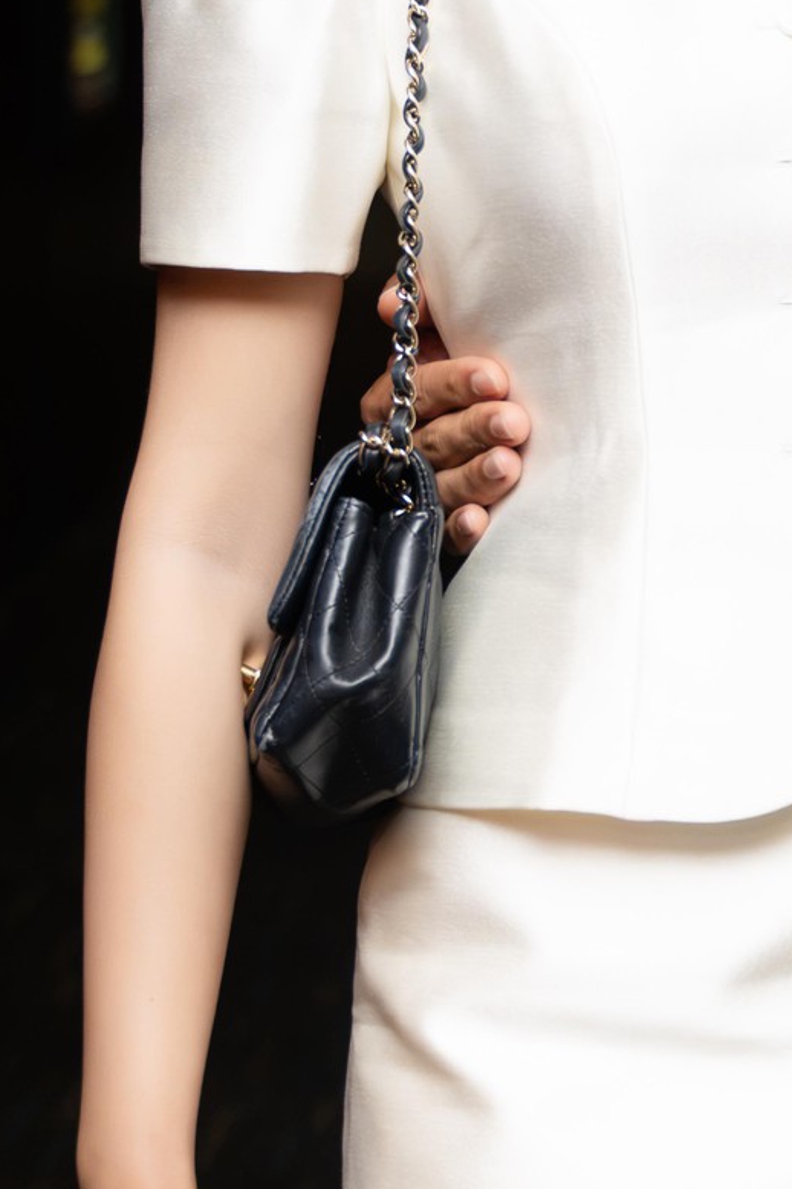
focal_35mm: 220
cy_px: 216
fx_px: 7259
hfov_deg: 6.2
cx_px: 1130
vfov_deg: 9.3
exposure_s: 1/250
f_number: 3.5
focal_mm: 57
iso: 1600
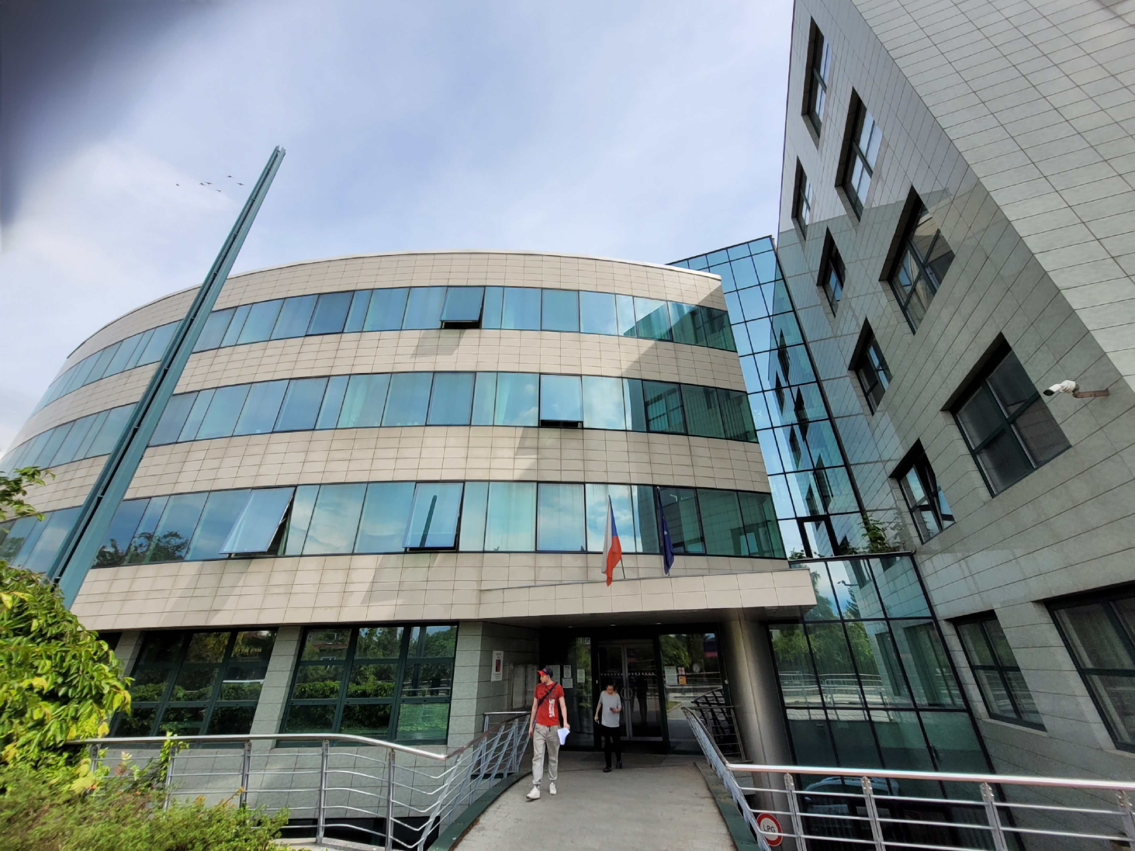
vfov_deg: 89.9
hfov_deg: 106.2
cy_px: 426
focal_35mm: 13
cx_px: 568
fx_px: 426
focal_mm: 1.74
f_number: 2.2
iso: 40
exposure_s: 1/1667
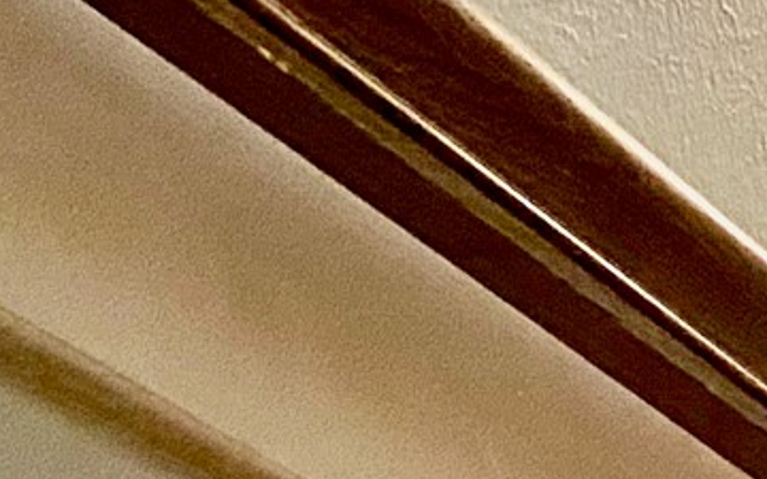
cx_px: 1868
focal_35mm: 157
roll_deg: +0.3
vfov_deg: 8.0
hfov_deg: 11.1
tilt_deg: -26.1
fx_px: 3282
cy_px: 883
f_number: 1.8
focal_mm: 4.25
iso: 400
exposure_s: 1/40
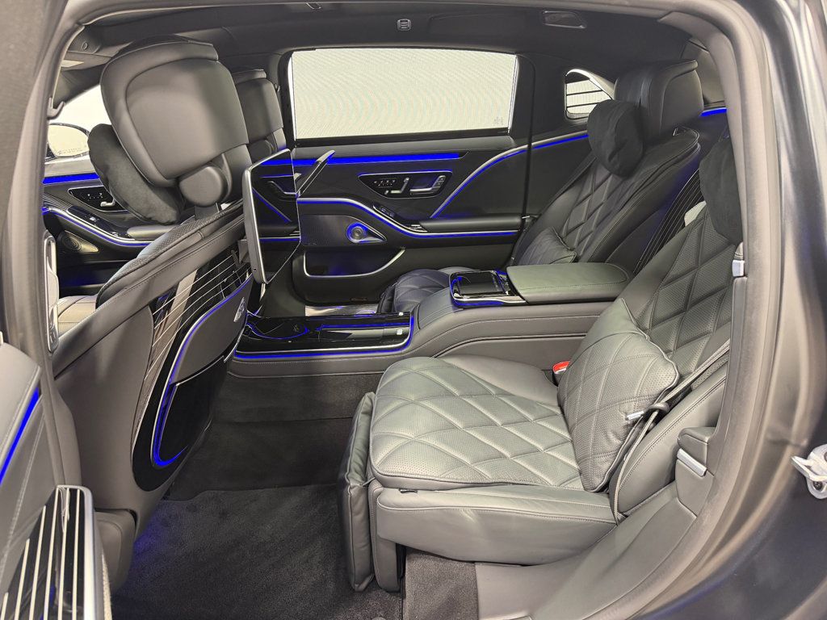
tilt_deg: -22.5
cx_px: 414
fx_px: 573
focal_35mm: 24
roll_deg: +2.9
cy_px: 310
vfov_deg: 56.8
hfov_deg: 71.6
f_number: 1.78
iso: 500
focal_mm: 6.76
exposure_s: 1/60
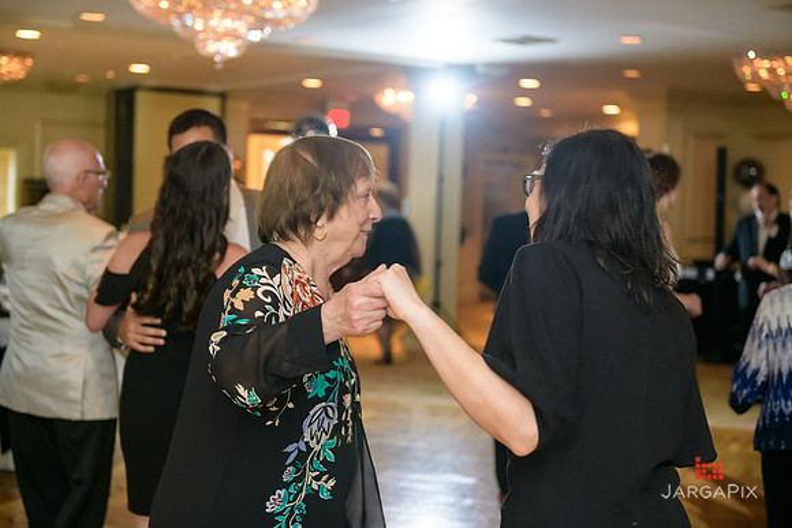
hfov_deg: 34.5
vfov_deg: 23.4
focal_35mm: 58
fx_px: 1276
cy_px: 264
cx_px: 396
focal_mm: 58
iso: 1600
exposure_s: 1/125
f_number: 2.8
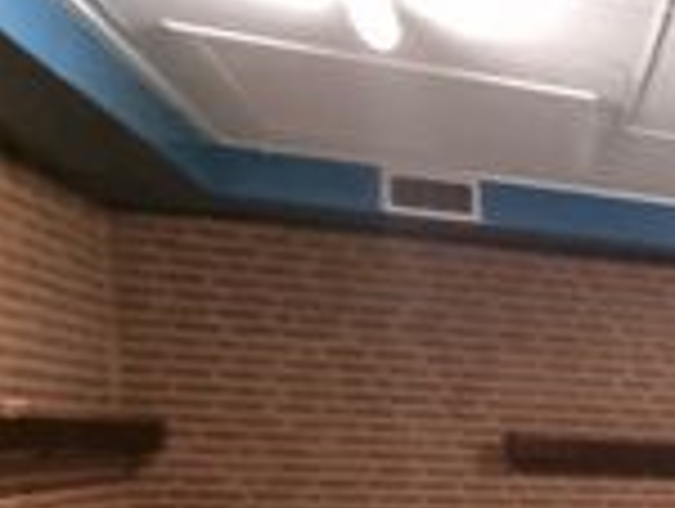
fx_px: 1016
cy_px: 598
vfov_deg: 25.4
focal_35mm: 52
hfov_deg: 27.1
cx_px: 986
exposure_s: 1/33
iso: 640
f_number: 2.2
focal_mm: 2.2
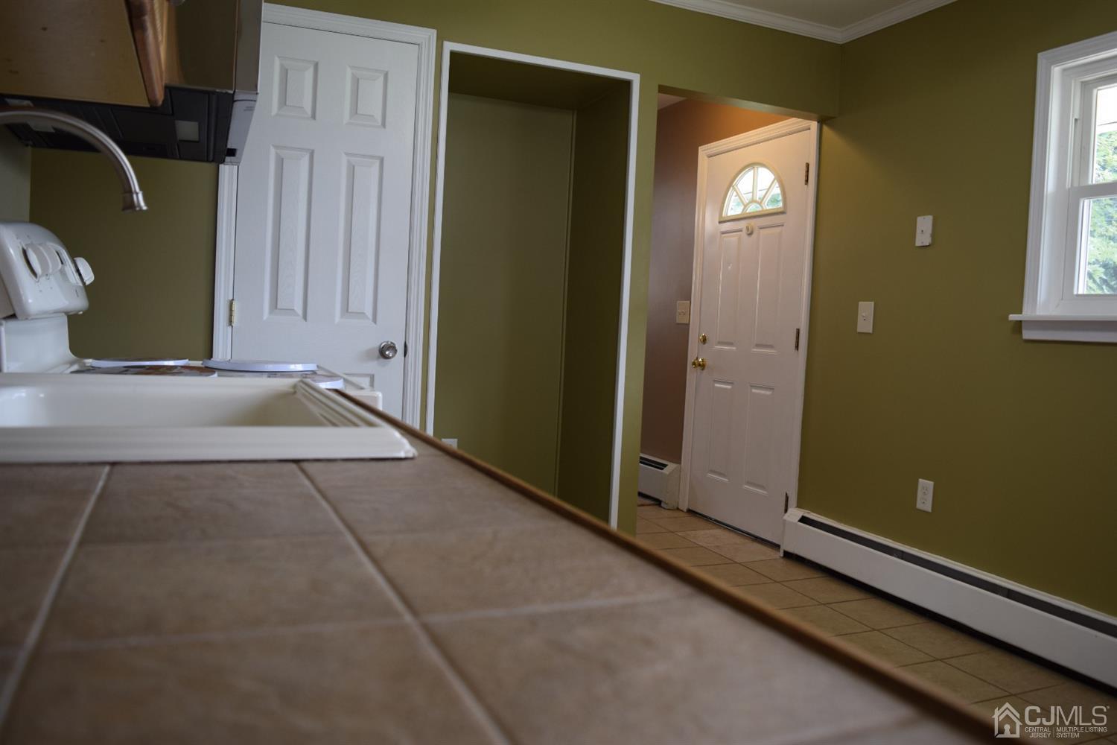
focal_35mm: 27
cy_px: 372
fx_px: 838
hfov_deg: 67.4
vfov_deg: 47.9
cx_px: 558
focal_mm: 18
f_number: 4.5
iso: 400
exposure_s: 1/80
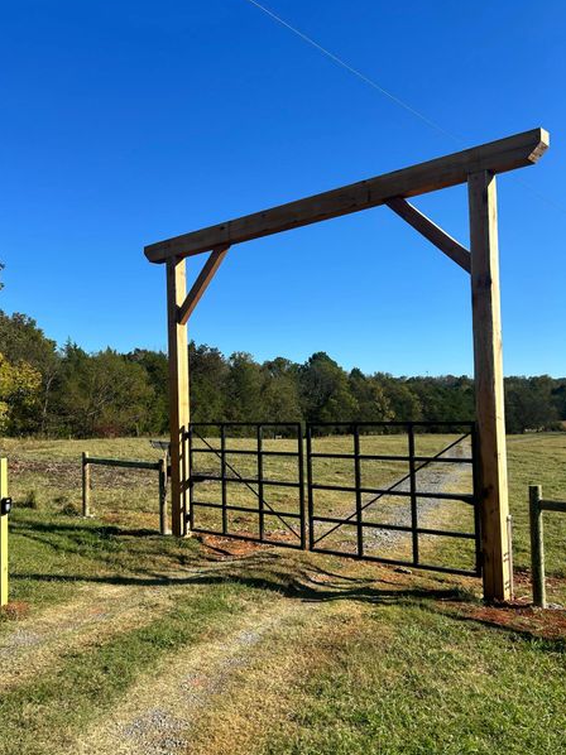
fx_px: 633
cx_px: 253
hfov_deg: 48.1
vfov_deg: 61.7
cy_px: 388
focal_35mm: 29
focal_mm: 5.7
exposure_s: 1/3356
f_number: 1.5
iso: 50
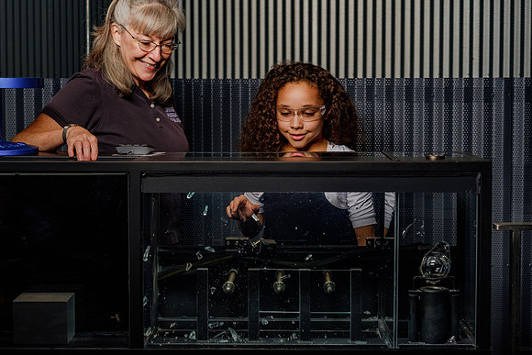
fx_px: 1268
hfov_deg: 23.7
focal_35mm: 86
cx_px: 265
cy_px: 178
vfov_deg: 15.9
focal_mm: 56
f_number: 5.6
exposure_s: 1/250
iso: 800
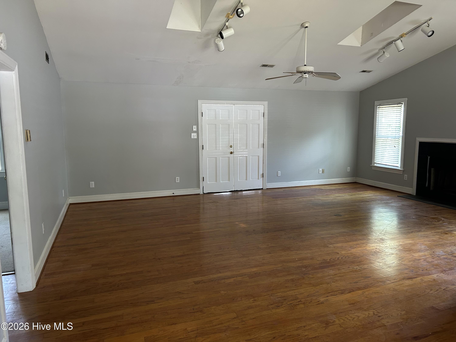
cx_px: 228
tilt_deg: -7.1
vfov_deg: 53.1
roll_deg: +1.2
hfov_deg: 67.3
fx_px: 343
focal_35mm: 26
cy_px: 171
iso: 160
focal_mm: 5.7
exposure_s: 1/60
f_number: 1.5
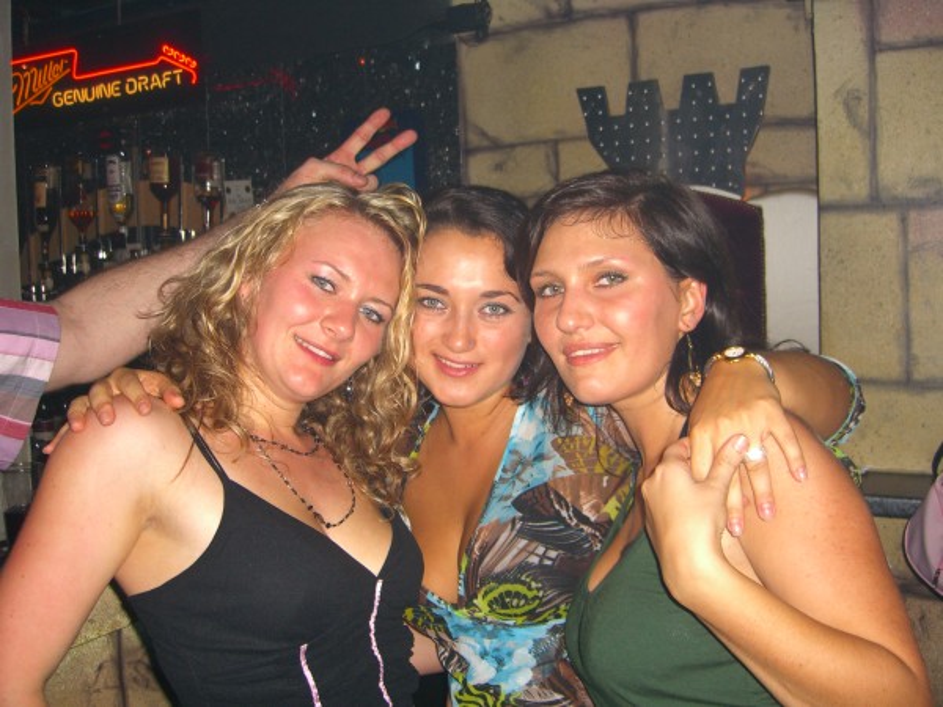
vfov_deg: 37.7
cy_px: 354
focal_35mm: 38
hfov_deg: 49.0
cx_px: 472
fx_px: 1035
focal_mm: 7.9
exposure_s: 1/60
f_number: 2.8
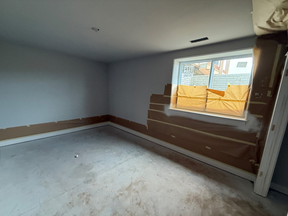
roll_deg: -4.2
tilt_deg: -10.5
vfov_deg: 81.7
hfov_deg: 98.2
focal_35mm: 15
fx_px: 125
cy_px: 114
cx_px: 146
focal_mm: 2.22
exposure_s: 1/120
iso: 500
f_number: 2.2
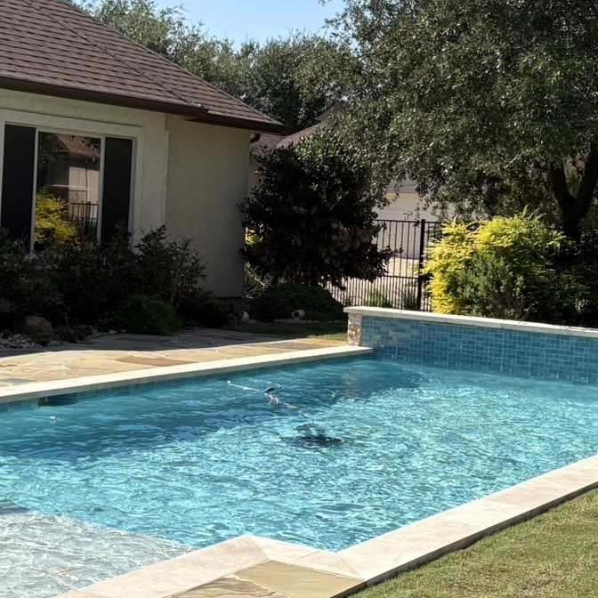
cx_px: 256
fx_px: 1368
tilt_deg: -2.6
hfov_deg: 24.6
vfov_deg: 24.6
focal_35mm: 70
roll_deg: -2.9
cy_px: 270
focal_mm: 5.96
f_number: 1.6
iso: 50
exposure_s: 1/3448
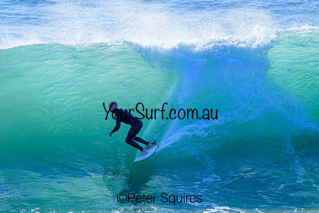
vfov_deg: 1.7
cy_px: 106
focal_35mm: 800
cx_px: 160
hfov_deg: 2.6
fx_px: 7090
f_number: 6.3
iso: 3600
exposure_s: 1/2000
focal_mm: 800
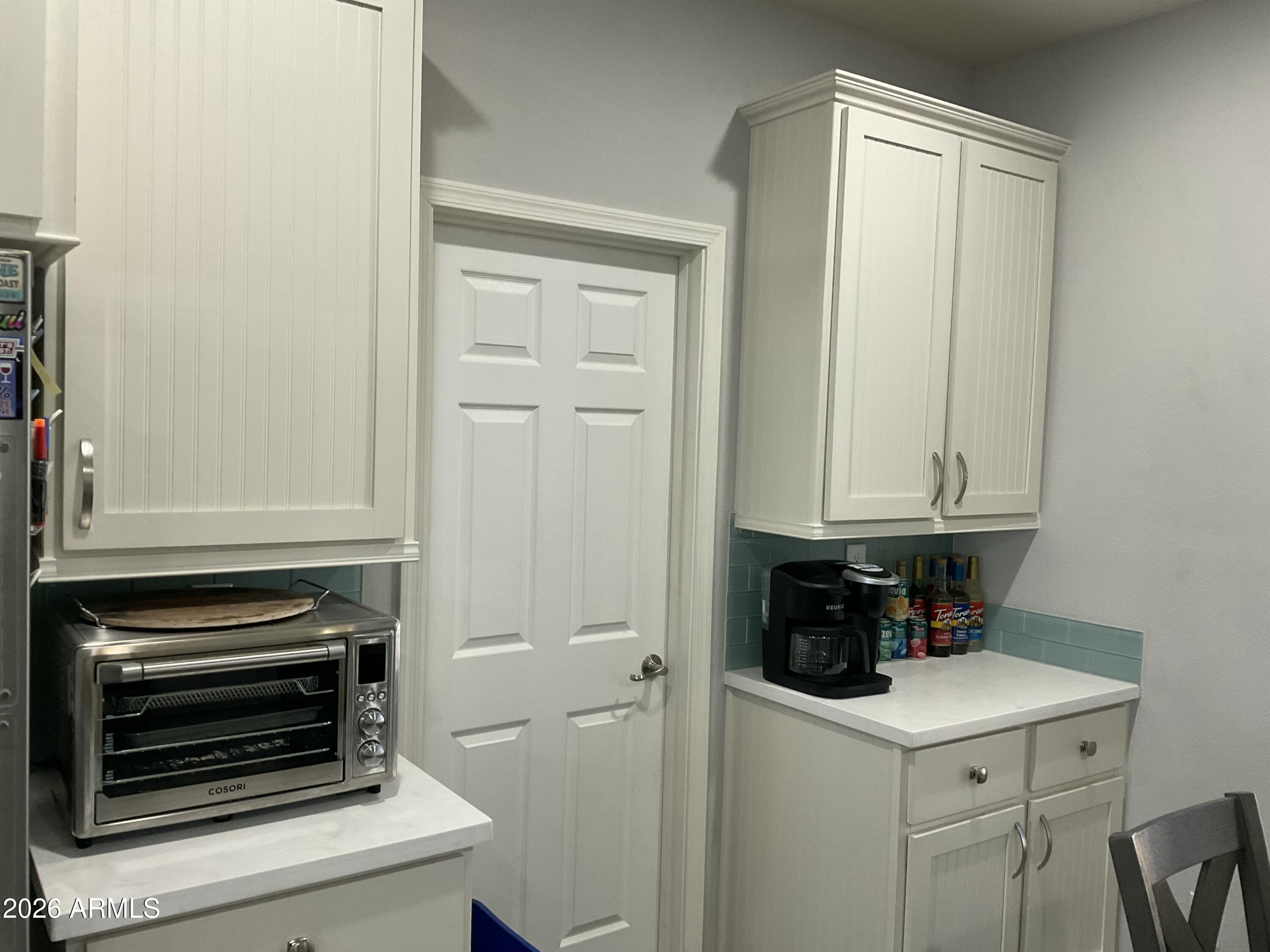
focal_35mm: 29
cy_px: 476
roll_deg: -0.7
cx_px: 635
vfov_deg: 48.2
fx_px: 1064
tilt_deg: -4.6
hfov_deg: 61.7
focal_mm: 3
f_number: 1.8
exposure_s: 1/60
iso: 80
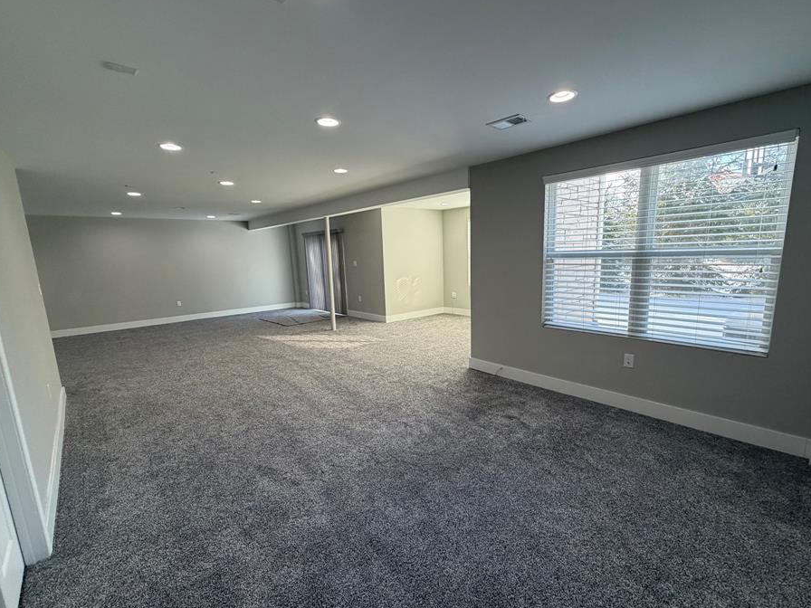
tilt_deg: -10.2
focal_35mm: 16
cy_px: 322
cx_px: 422
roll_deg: +3.4
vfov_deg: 78.0
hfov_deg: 94.4
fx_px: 375
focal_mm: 2.22
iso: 160
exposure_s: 1/120
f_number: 2.2
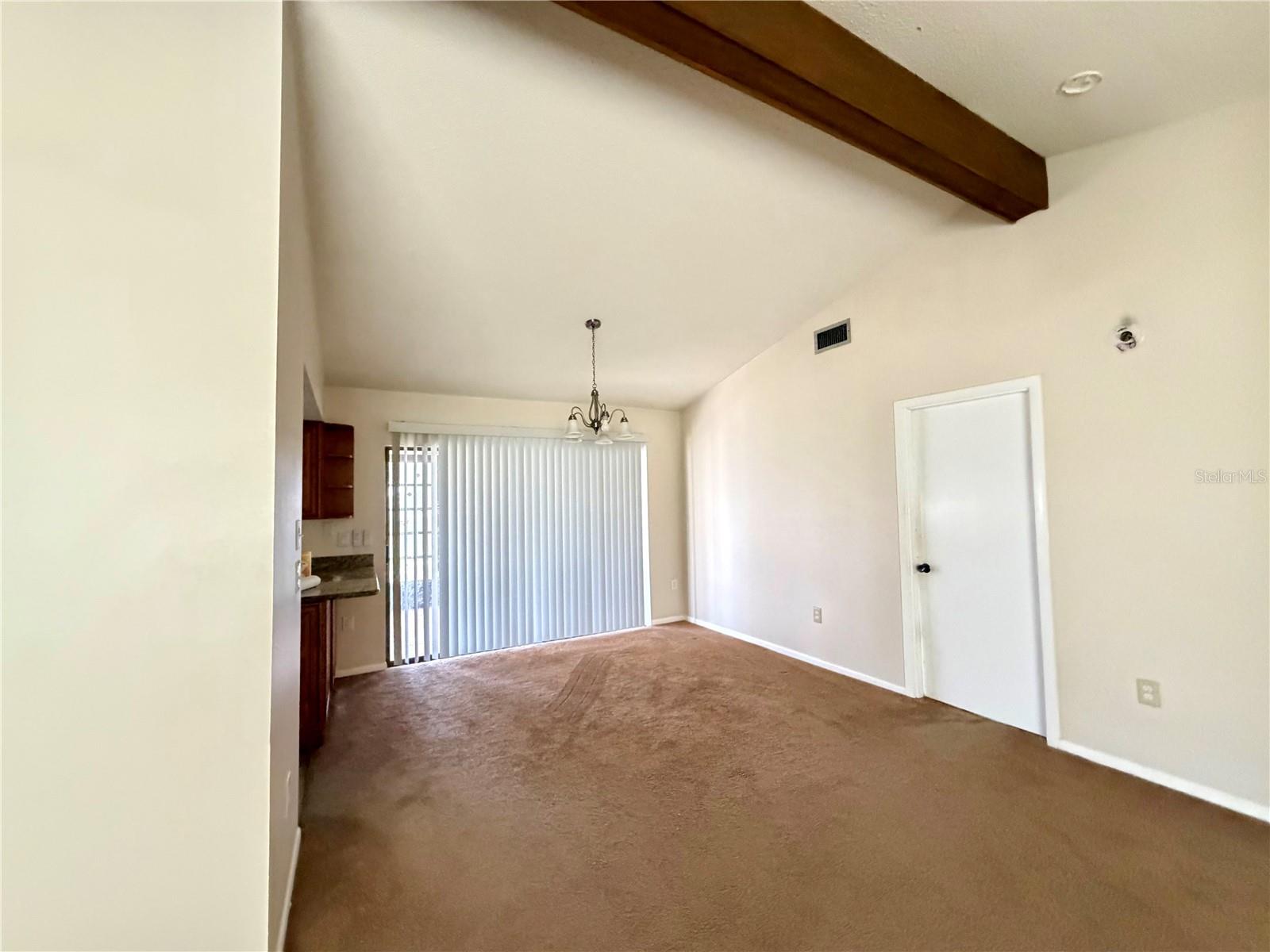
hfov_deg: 102.1
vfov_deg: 85.7
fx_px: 514
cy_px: 476
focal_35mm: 14
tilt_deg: +2.7
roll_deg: +4.0
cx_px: 635
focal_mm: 2.22
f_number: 2.2
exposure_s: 1/60
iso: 1250
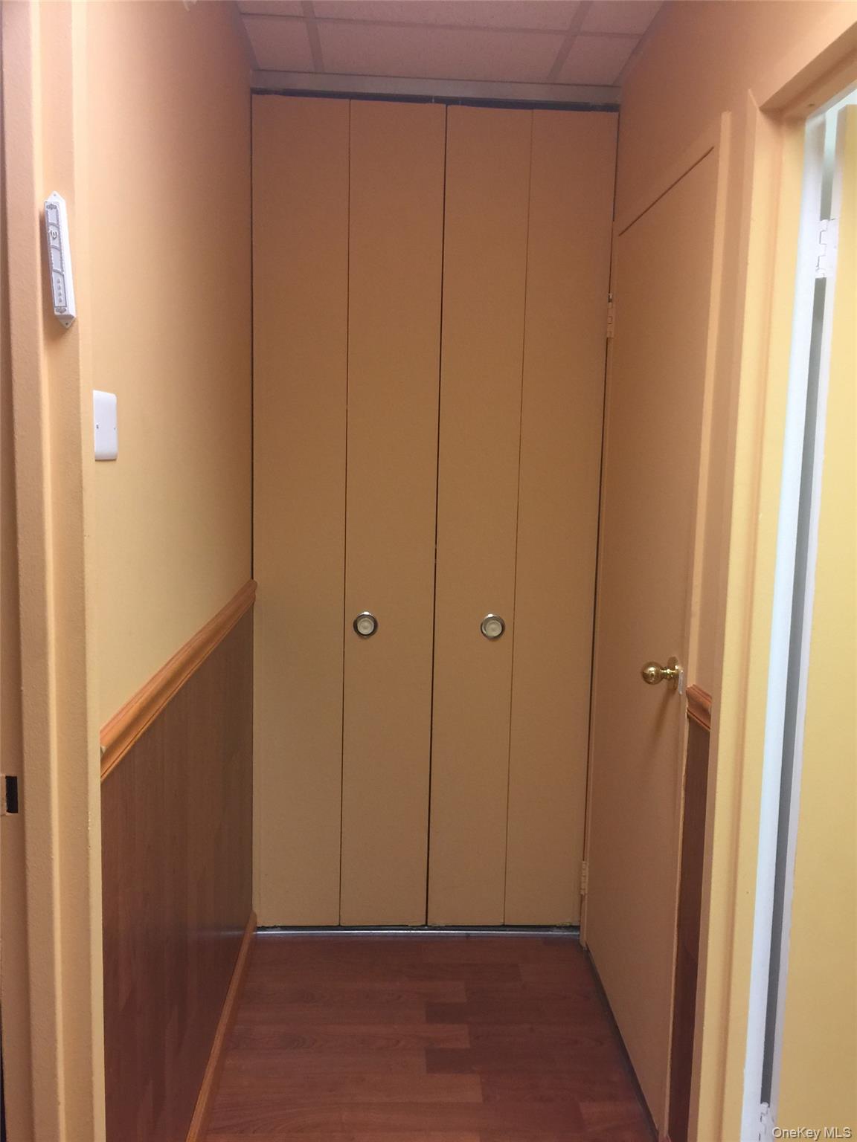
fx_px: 957
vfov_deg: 61.7
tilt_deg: -8.3
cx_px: 428
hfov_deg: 48.2
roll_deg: +0.6
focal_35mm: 29
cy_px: 571
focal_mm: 4.15
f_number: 2.2
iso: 40
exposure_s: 1/15
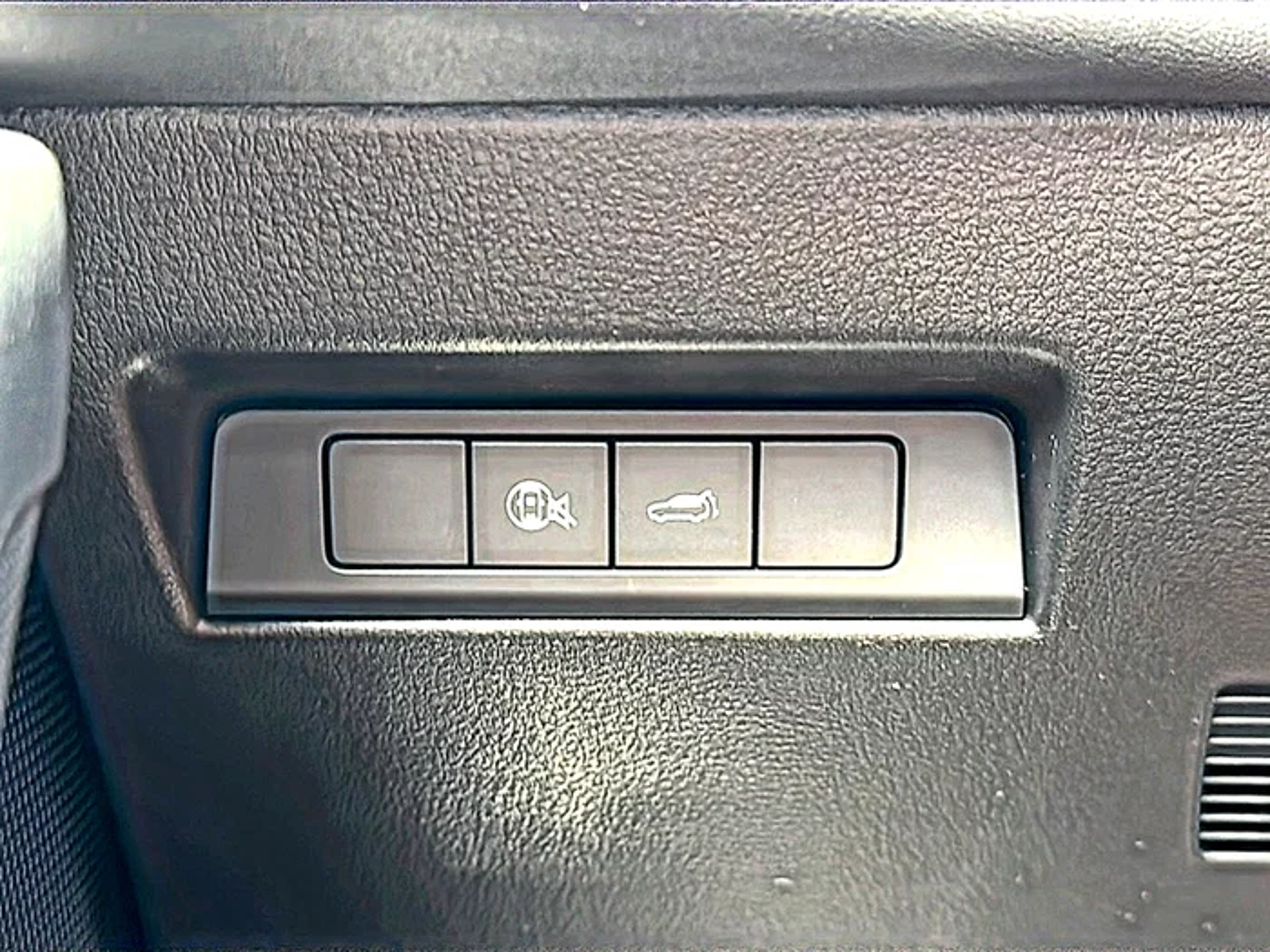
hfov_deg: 42.9
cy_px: 476
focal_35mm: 44
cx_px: 635
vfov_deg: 32.9
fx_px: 1614
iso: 125
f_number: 1.78
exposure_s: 1/50
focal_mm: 6.86
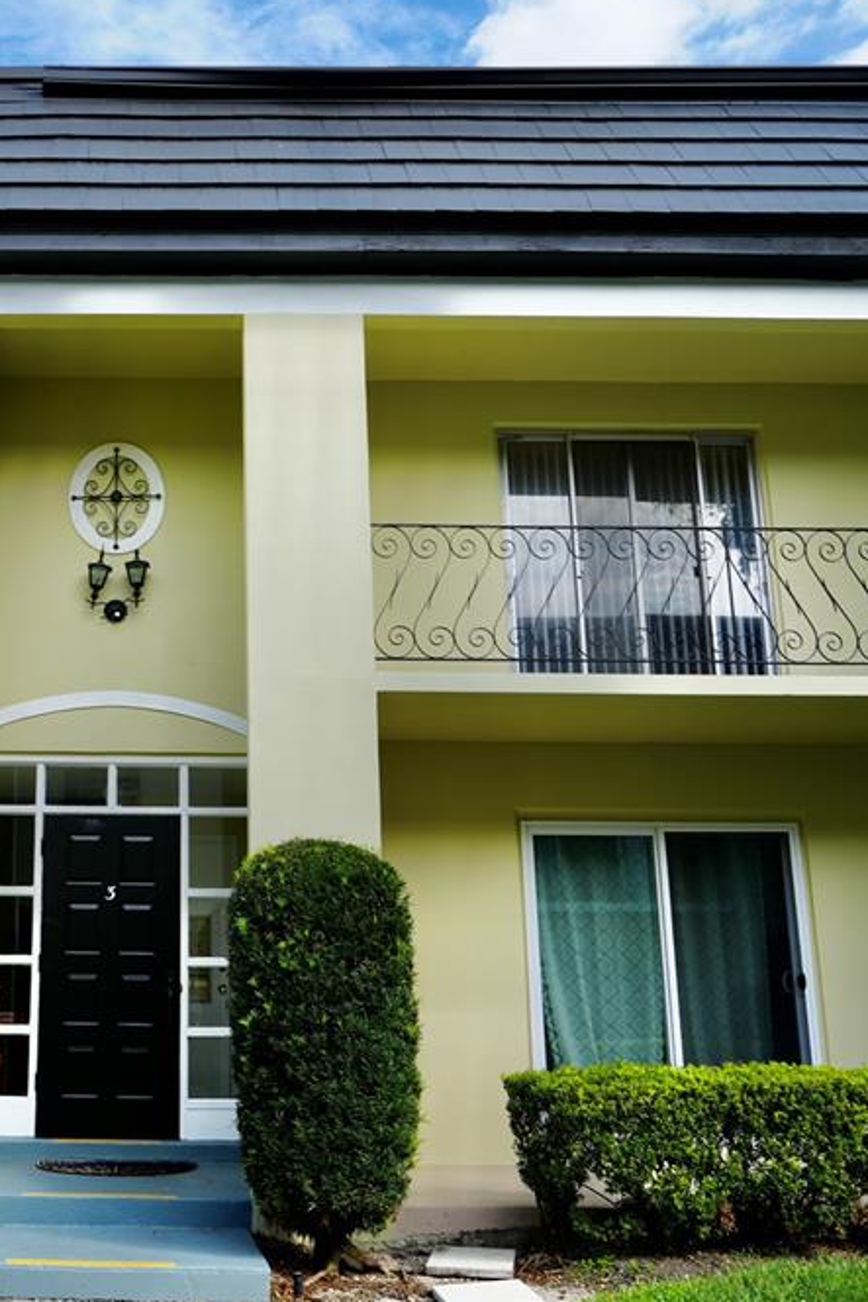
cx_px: 121
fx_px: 1337
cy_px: 641
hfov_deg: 34.4
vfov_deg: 51.9
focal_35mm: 37
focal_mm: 24
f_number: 8
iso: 100
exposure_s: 1/125
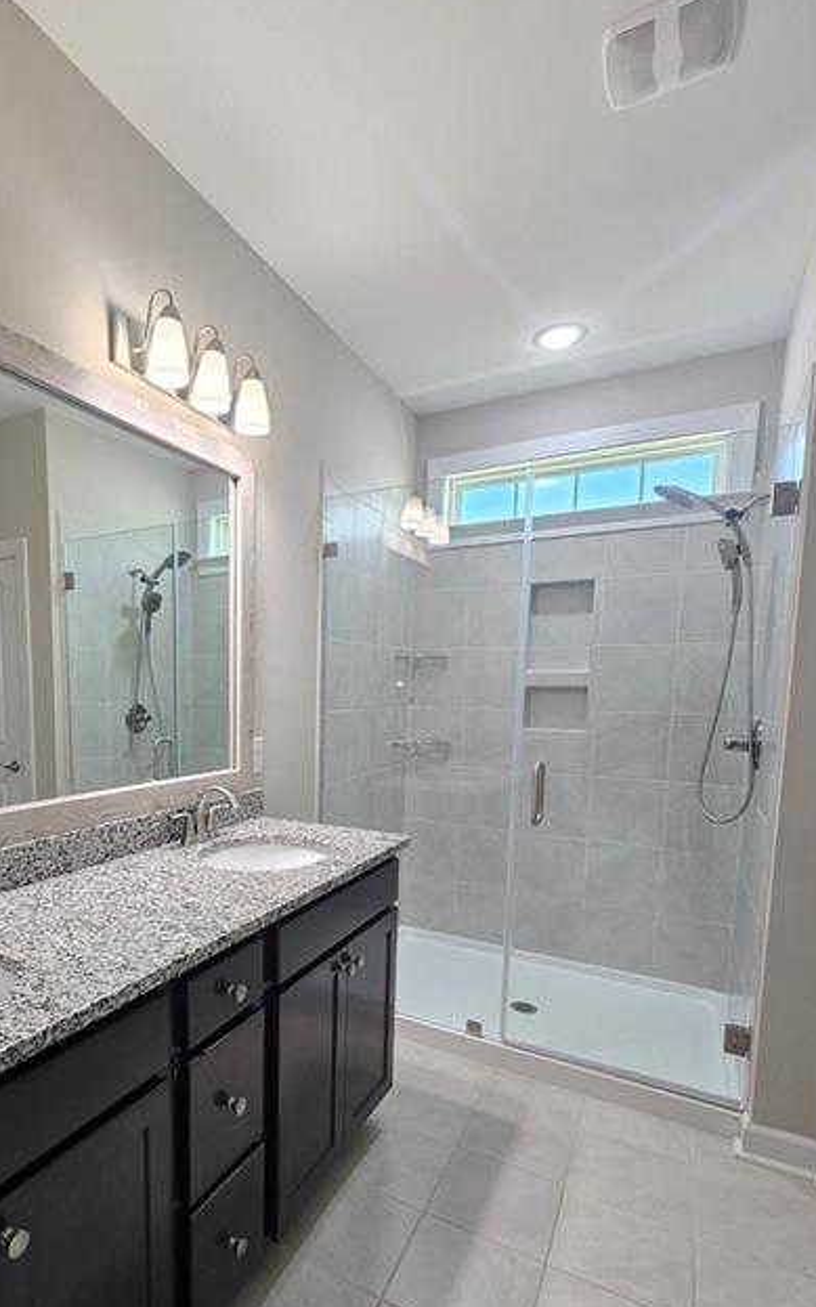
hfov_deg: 66.0
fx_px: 605
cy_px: 745
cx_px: 266
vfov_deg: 93.8
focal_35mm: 17
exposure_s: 1/60
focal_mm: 2.2
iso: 160
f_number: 2.2
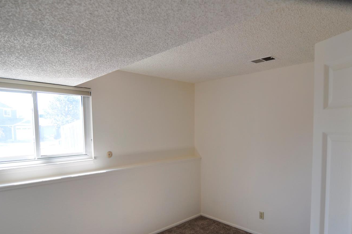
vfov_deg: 56.6
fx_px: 215
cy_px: 142
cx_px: 178
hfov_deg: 78.7
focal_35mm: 22
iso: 200
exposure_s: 1/60
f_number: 4
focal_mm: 12
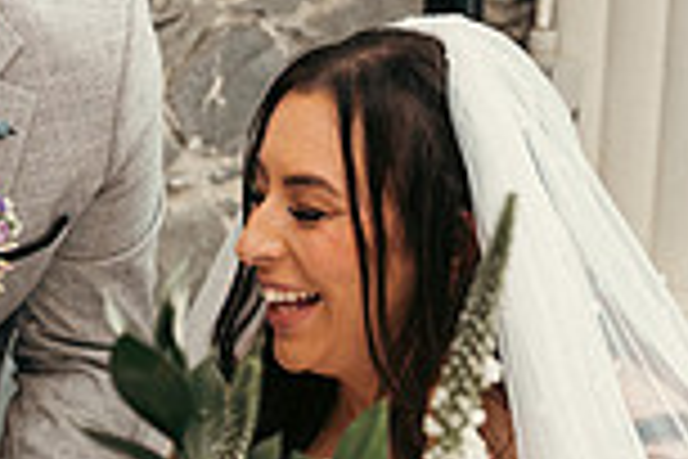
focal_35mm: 148
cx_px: -18
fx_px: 2828
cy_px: 398
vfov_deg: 9.2
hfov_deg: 13.7
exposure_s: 1/160
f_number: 3.5
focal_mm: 39
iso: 1250
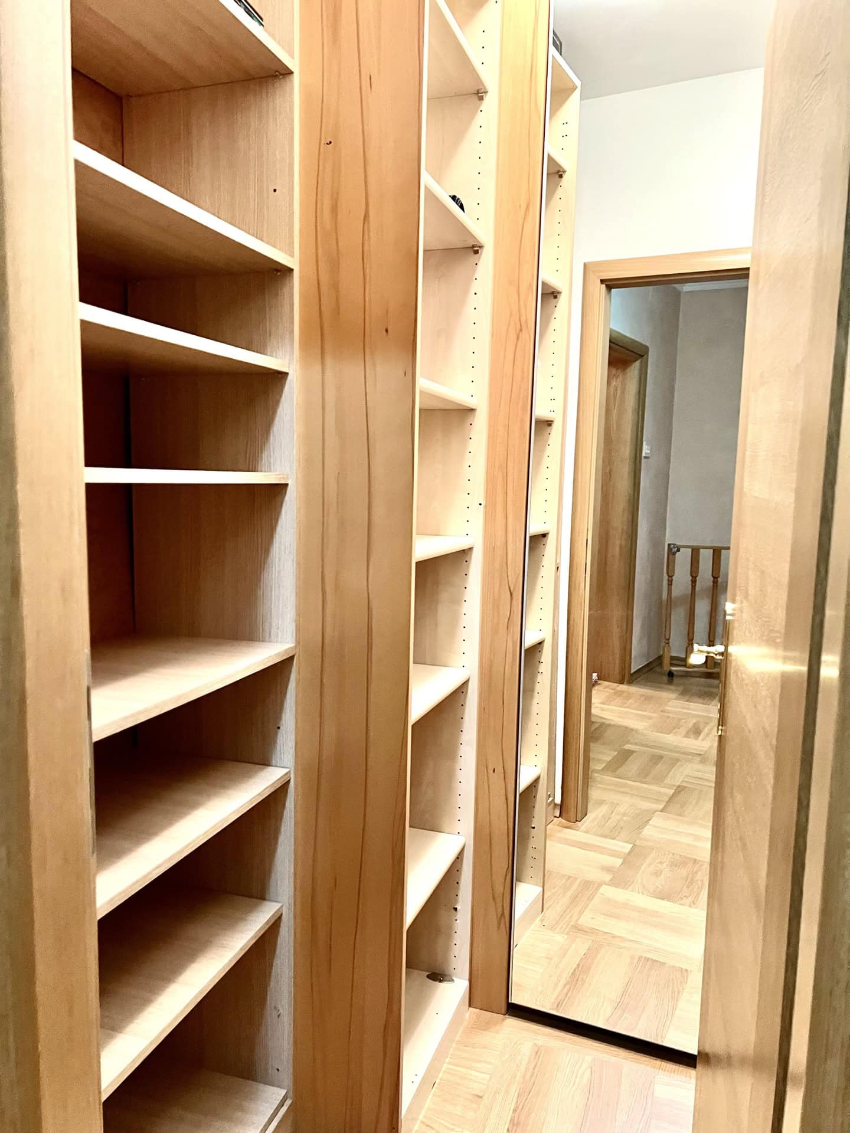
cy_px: 566
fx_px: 851
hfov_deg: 53.1
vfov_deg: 67.3
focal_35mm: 26
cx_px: 425
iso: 400
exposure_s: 1/50
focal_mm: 5.7
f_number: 1.5
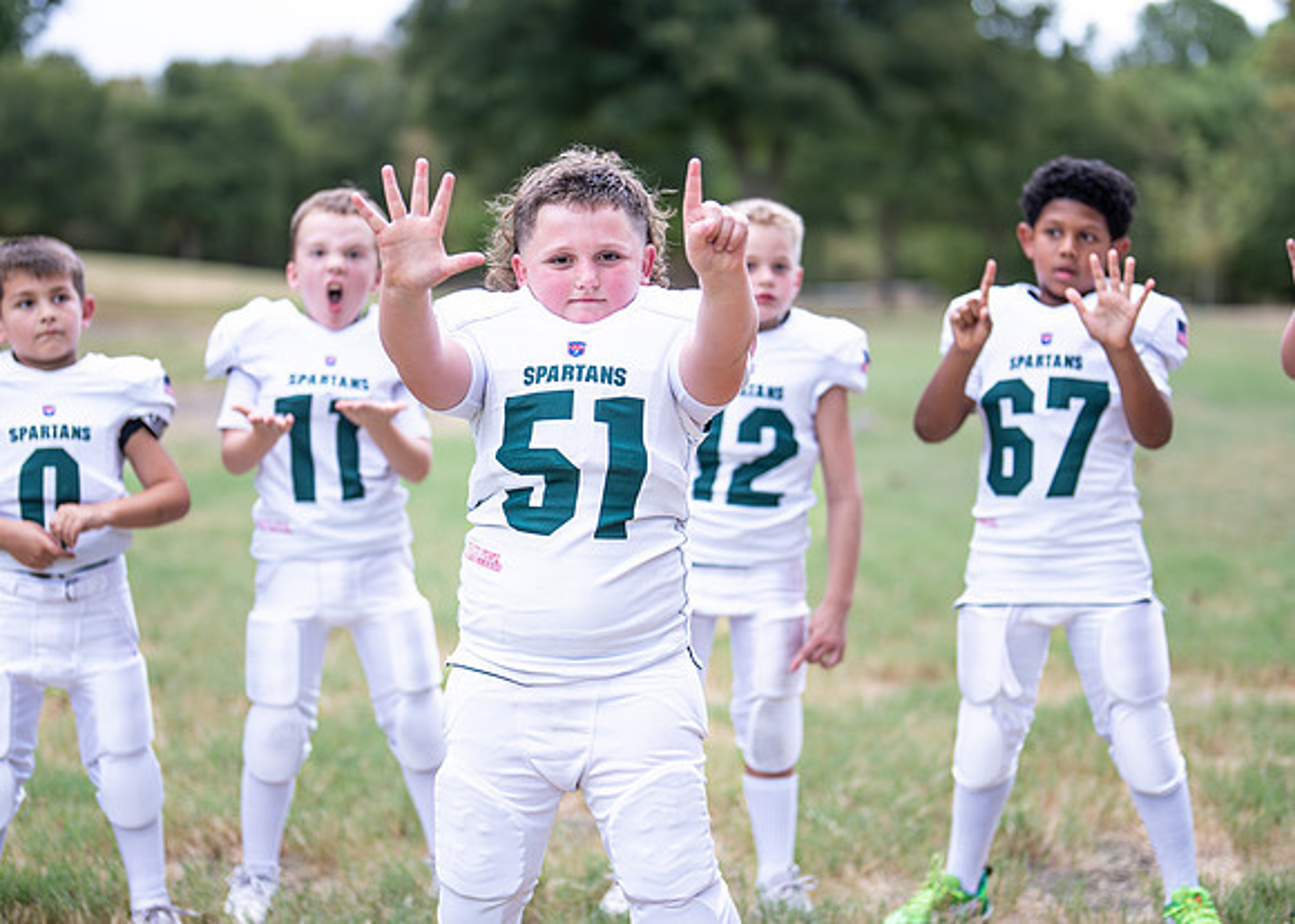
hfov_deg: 27.0
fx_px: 2700
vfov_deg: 19.4
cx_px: 629
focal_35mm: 73
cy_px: 490
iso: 200
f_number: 1.2
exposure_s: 1/320
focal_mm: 50
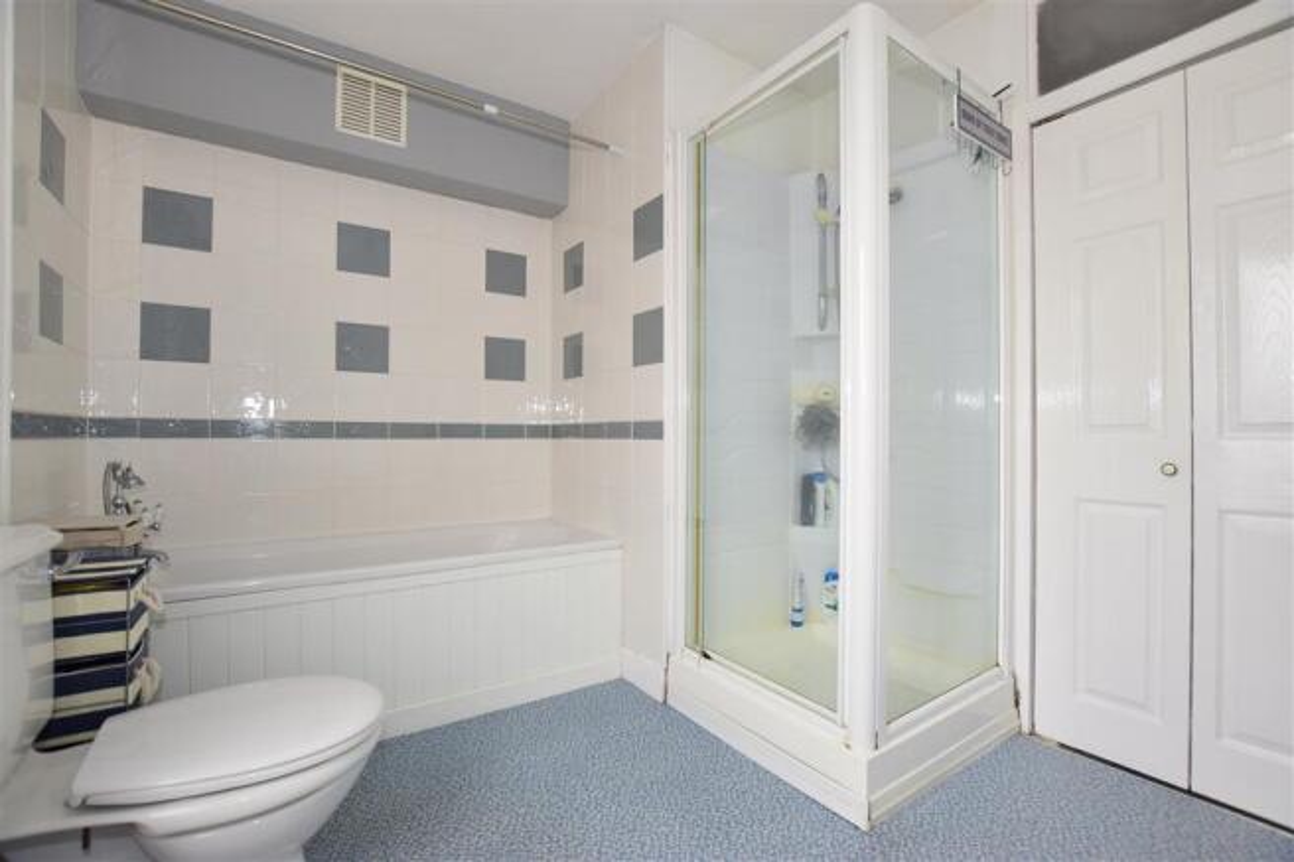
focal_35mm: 15
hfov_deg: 100.4
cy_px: 431
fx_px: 539
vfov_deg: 77.3
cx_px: 647
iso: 400
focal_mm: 10
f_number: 5.6
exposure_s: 1/80
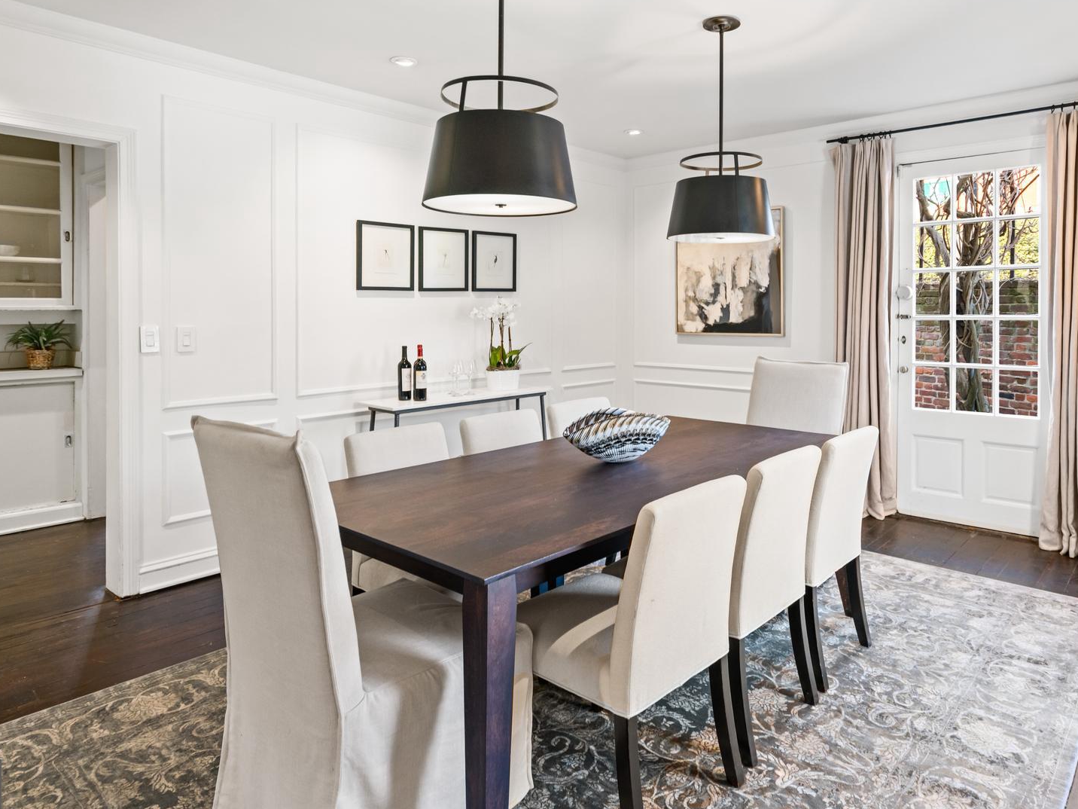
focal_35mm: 22
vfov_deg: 60.2
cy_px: 300
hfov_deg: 76.1
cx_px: 605
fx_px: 685
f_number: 4
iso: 800
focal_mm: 16
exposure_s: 1/8
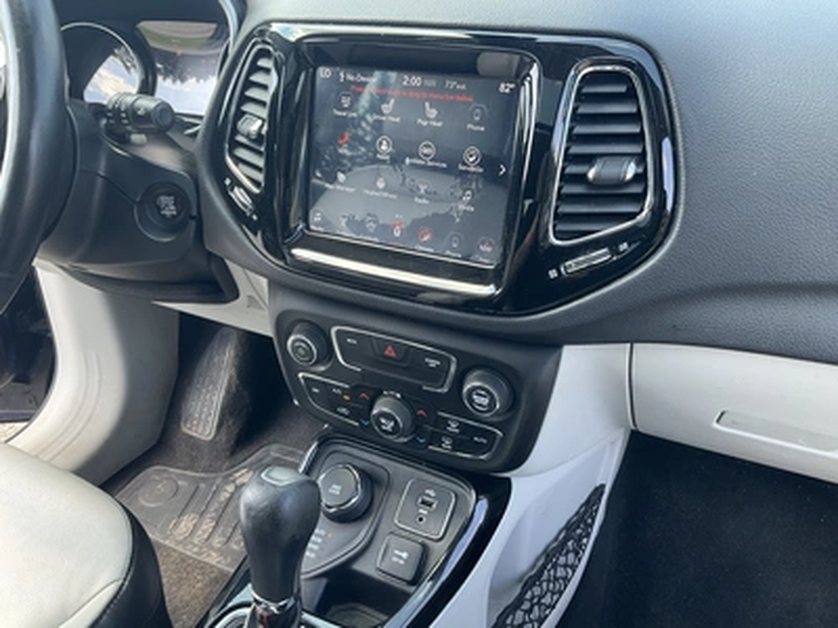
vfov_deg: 48.2
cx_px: 419
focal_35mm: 29
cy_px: 314
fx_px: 702
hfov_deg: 61.7
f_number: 1.8
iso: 64
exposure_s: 1/119
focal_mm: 3
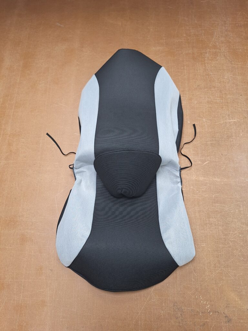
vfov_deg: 73.9
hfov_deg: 58.9
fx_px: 220
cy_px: 166
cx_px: 124
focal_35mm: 23
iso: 64
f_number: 1.8
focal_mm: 5.54
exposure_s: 1/50
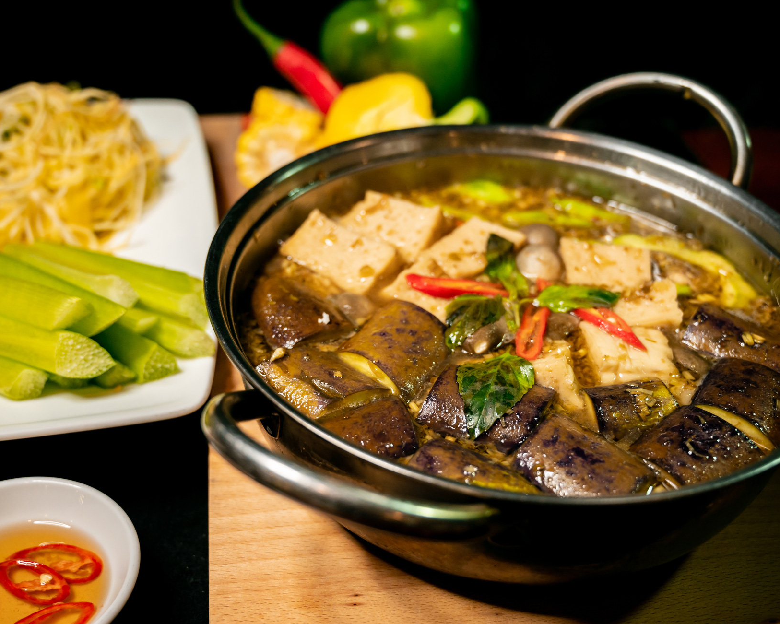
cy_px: 315
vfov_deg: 33.4
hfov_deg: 41.1
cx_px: 356
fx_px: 1039
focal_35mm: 45
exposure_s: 1/125
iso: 1000
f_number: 4
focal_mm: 39
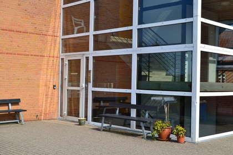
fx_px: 330
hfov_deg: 38.9
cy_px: 78
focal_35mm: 51
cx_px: 116
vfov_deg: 26.5
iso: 400
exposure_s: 1/500
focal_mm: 34
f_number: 11
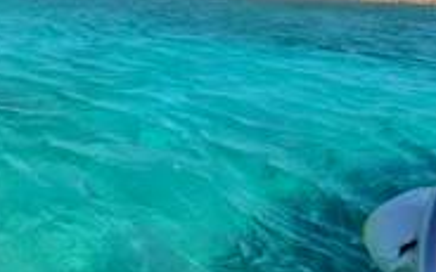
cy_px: 7
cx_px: -57
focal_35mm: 36
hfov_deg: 41.5
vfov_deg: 32.8
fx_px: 428
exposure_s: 1/1484
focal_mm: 2.2
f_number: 1.9
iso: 32
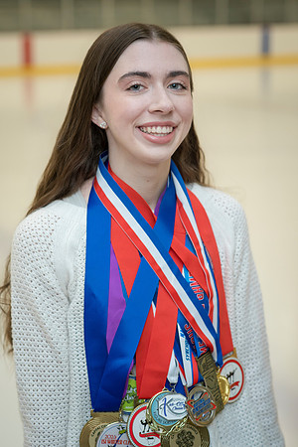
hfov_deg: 16.1
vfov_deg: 23.9
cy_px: 224
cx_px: 149
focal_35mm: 85
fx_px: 1055
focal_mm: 85
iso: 1000
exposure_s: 1/250
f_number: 4
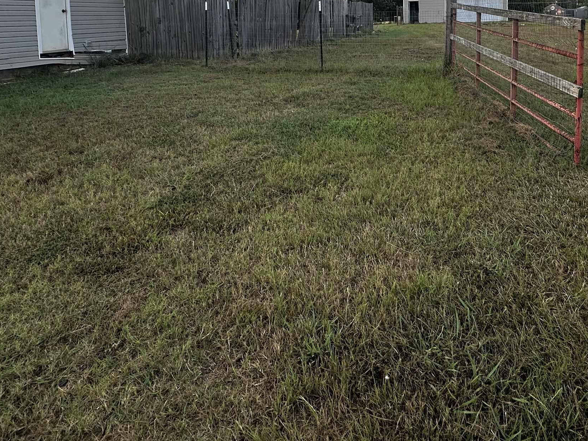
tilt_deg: -3.8
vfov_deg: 47.6
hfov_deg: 66.1
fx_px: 442
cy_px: 43
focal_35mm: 26
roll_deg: +1.5
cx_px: 374
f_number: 2.2
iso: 40
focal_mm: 2.22
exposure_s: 1/265
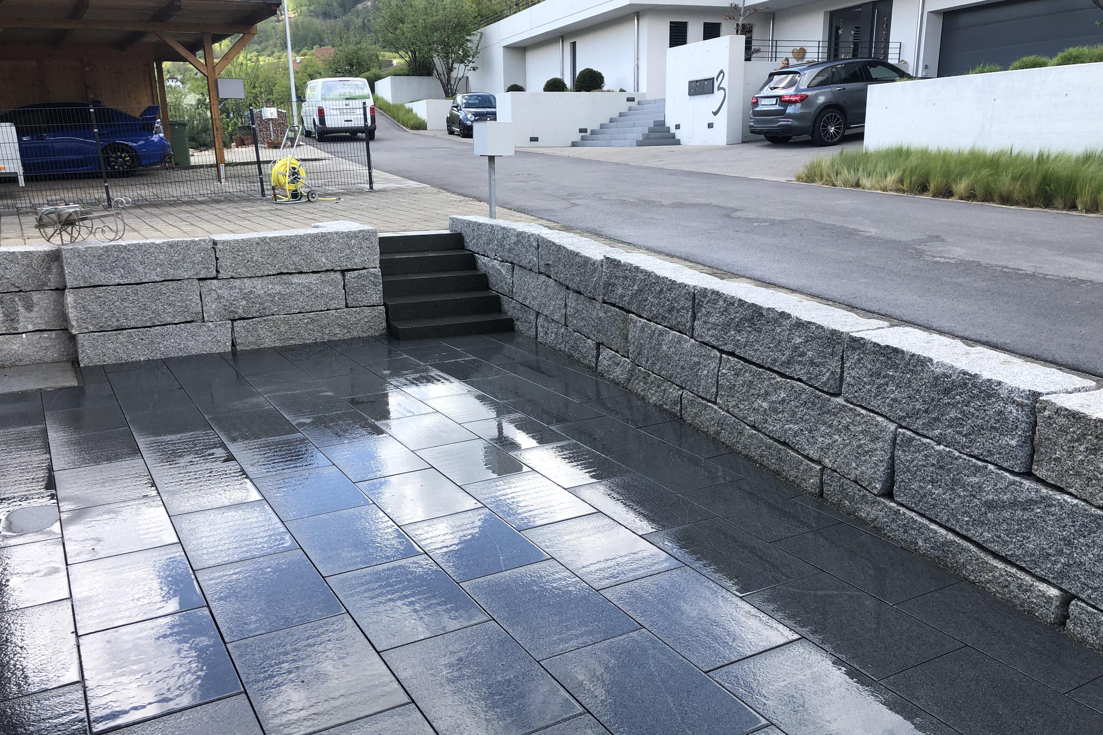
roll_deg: +0.4
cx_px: 545
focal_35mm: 30
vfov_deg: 43.6
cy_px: 393
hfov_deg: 61.9
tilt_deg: -15.4
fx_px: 919
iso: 20
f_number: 1.8
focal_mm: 3.99
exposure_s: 1/444
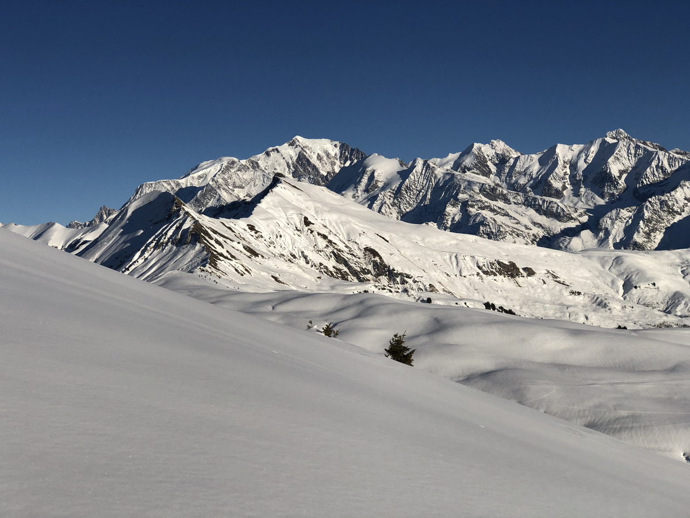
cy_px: 259
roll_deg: +4.4
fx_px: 1037
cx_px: 345
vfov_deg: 28.0
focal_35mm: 52
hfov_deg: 36.8
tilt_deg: +0.4
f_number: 2.4
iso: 16
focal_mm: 6
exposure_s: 1/3745
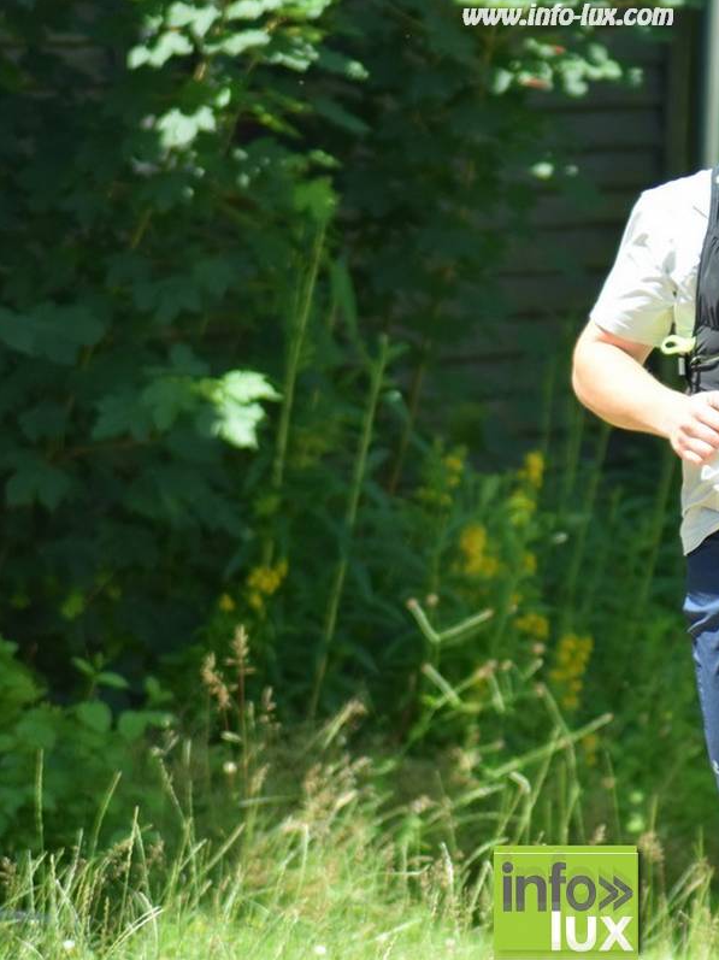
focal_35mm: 478
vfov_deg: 4.1
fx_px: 13249
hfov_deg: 3.1
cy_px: 479
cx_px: 566
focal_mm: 220
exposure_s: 1/1000
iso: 560
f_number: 4.8
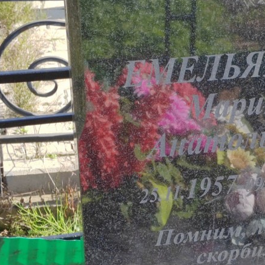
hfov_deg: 15.3
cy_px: 160
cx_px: 229
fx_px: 979
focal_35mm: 113
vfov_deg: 15.4
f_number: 1.9
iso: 100
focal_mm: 5.52
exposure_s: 1/380
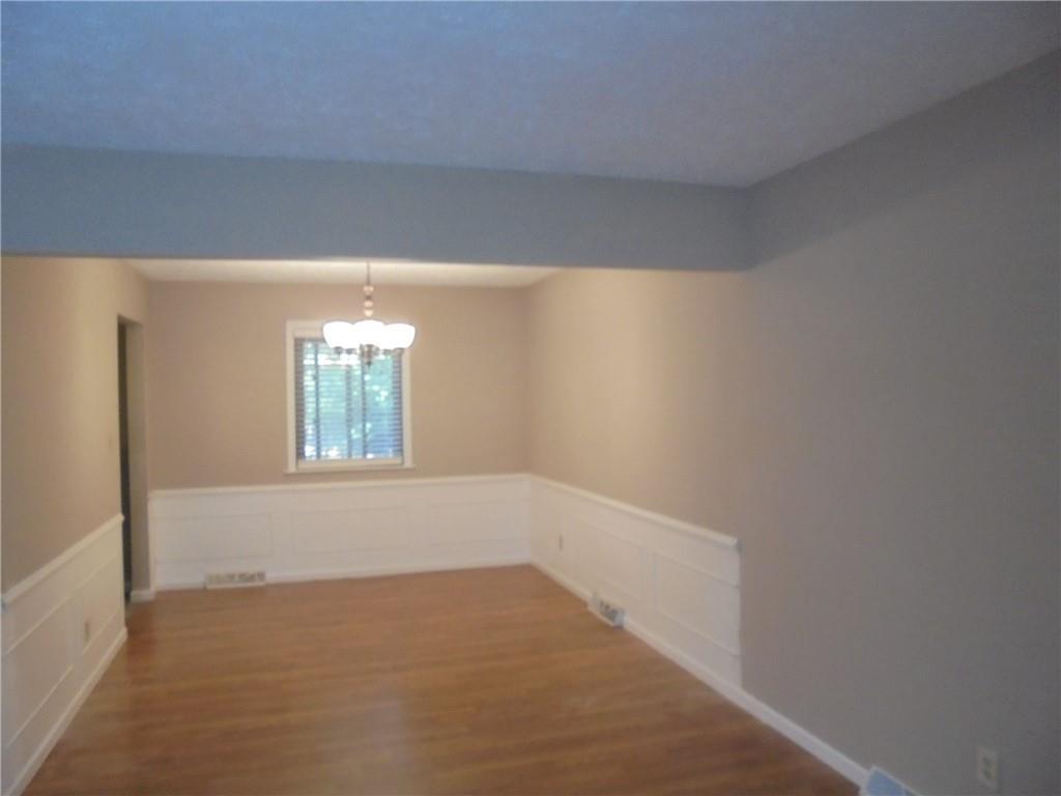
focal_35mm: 26
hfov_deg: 67.3
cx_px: 530
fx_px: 797
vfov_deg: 53.1
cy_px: 398
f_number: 3.5
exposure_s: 1/30
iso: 400
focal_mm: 4.6
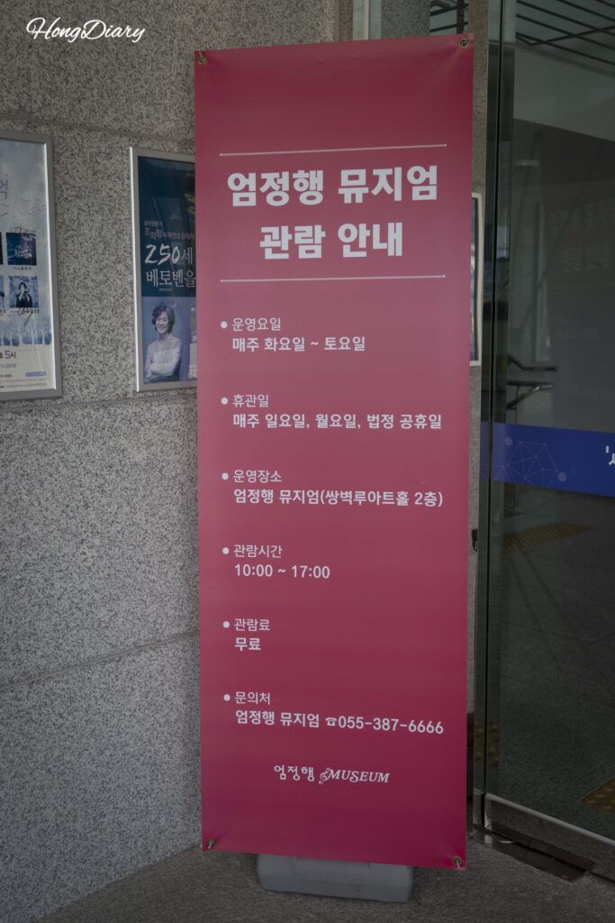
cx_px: 308
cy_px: 462
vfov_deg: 49.5
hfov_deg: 34.2
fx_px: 999
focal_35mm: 39
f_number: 5
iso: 250
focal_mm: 39
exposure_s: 1/160
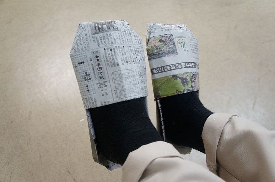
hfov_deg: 57.3
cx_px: 138
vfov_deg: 39.8
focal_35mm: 33
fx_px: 252
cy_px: 91
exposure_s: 1/160
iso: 1600
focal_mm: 22
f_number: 4
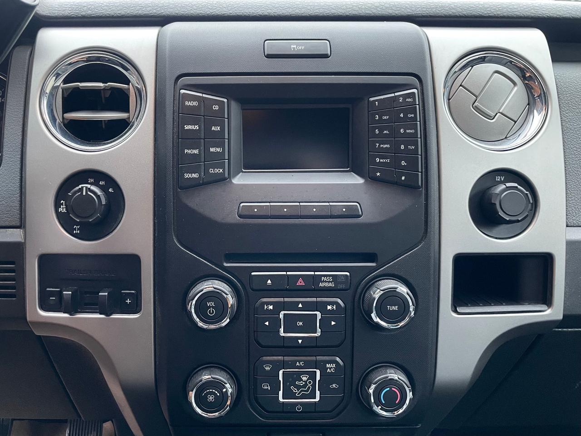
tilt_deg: -19.3
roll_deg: -1.9
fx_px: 436
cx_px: 290
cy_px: 218
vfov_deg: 53.1
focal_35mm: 26
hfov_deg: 67.3
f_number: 1.6
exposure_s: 1/60
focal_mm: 4.2
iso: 320
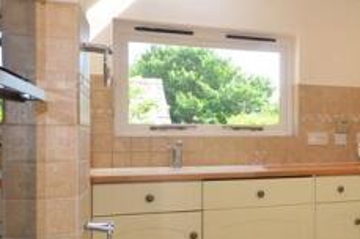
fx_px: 429
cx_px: 358
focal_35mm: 43
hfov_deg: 40.1
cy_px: 141
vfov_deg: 31.0
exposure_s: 1/50
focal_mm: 10
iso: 200
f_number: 7.1
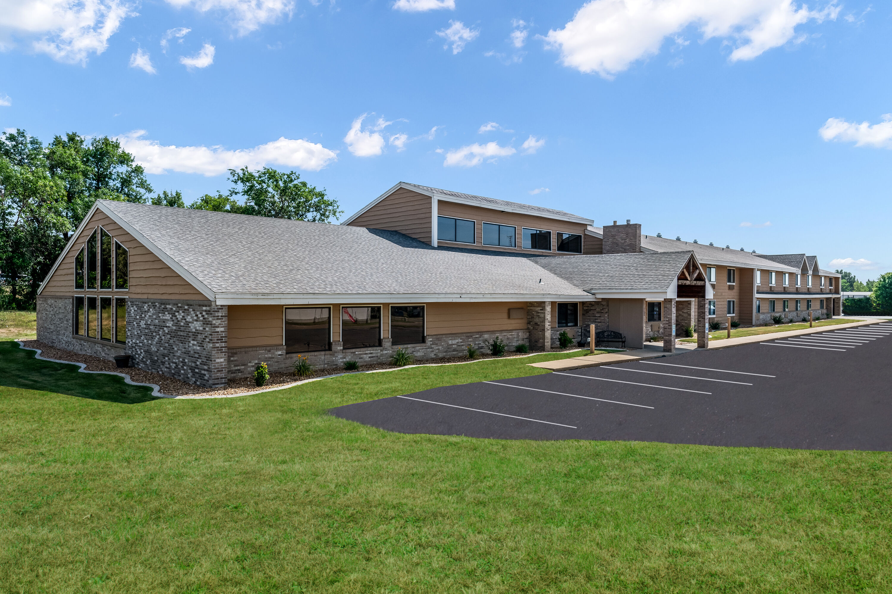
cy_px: 297
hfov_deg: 79.9
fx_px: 532
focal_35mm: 22
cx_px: 446
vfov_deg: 58.3
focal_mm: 21.5
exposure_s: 1/1000
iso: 500
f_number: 8
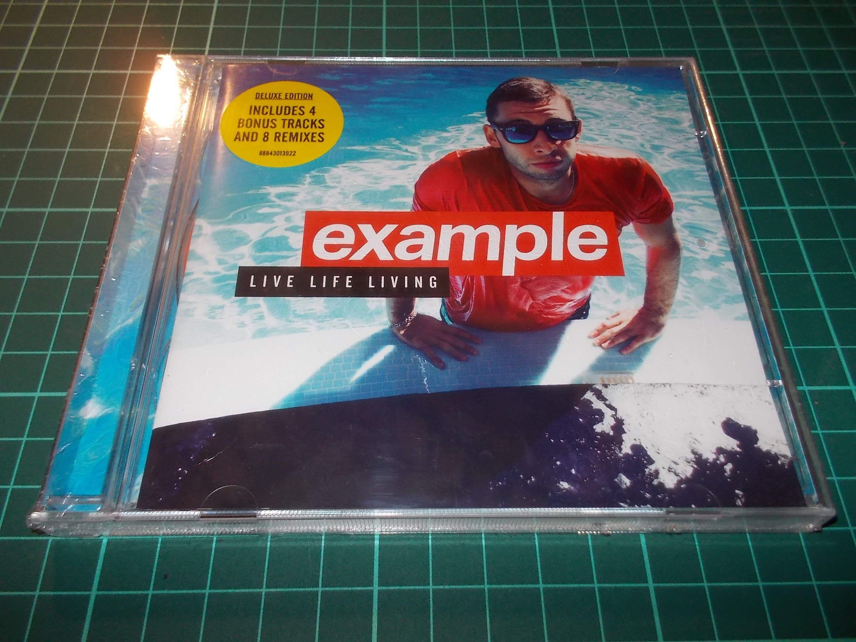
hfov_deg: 61.7
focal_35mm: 29
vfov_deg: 48.2
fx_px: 717
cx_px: 428
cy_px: 321
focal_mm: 4.1
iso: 200
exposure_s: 1/30
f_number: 3.3
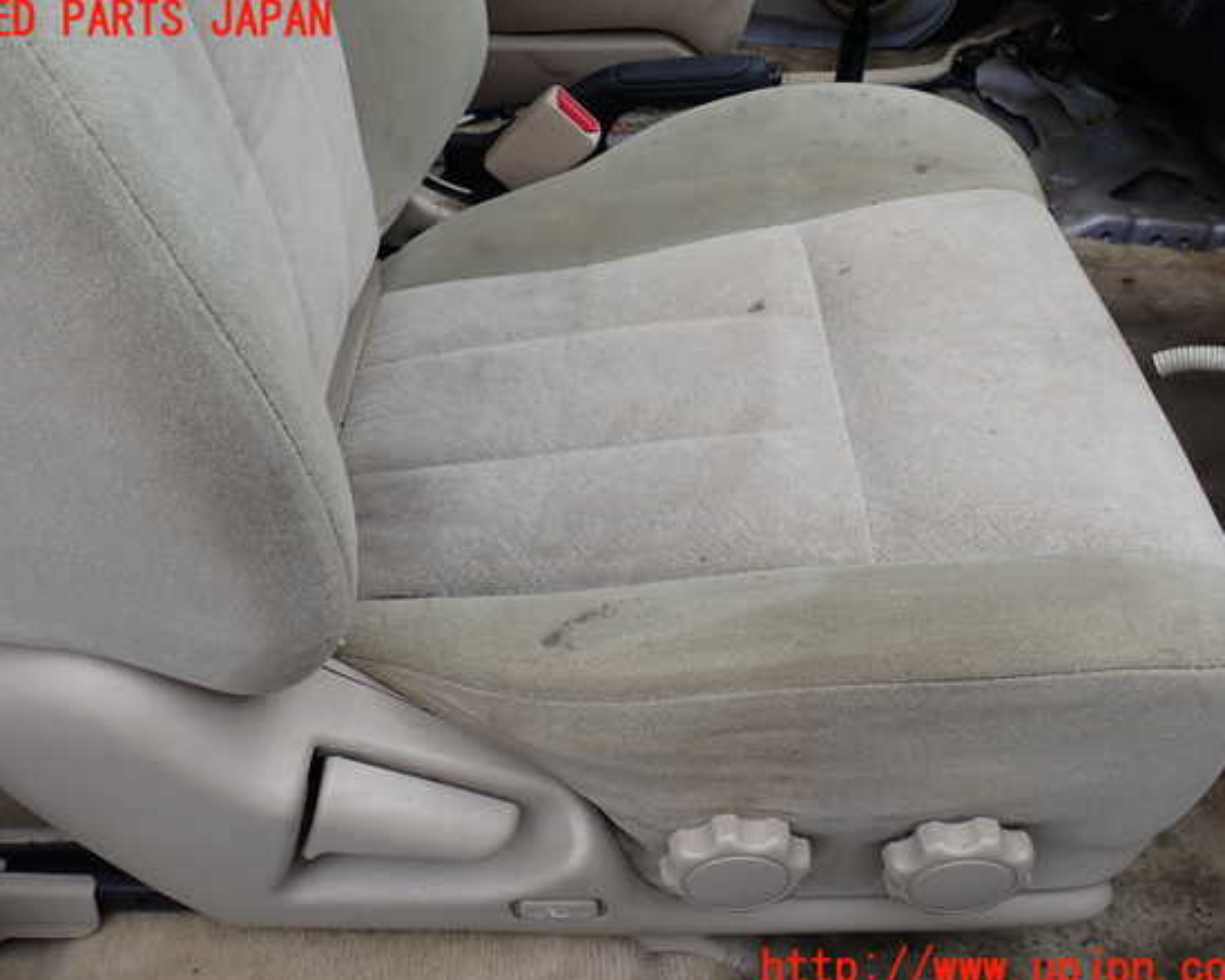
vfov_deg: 45.8
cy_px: 496
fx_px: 1160
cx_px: 596
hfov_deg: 55.7
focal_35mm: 32
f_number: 3.2
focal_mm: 5.4
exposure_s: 1/320
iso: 100
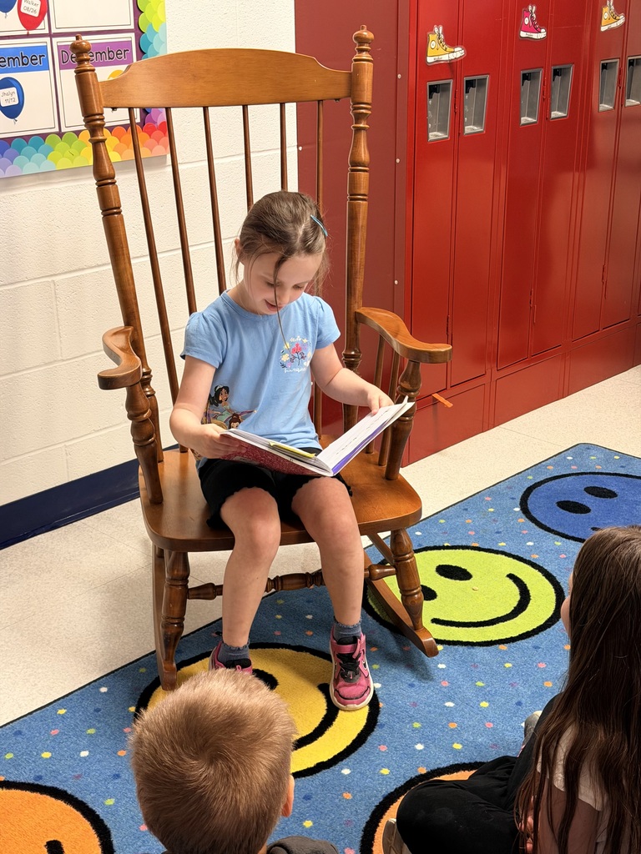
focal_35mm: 48
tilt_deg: -21.5
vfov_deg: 39.7
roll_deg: +0.4
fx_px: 1185
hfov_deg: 30.3
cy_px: 427
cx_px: 320
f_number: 1.78
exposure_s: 1/60
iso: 200
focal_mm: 6.76
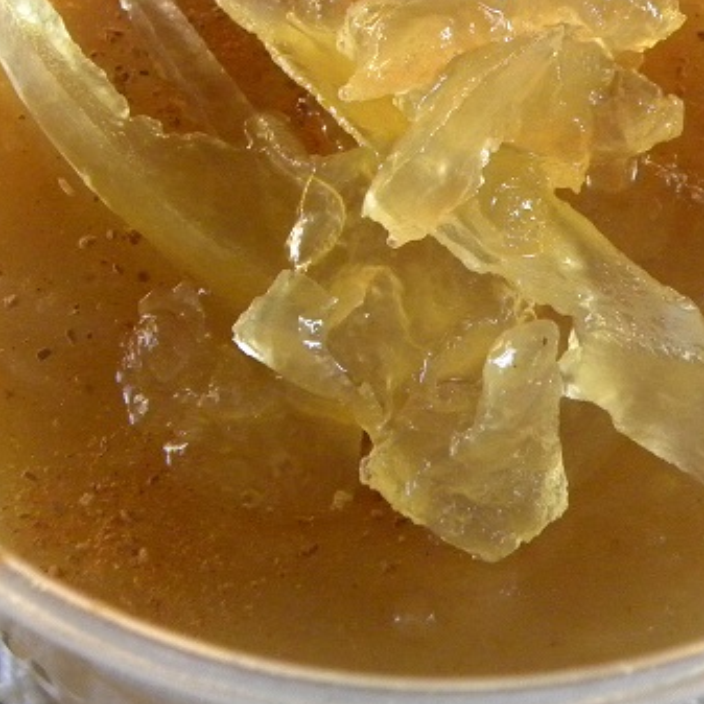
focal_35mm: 109
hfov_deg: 16.0
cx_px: 432
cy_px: 155
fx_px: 2508
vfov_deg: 15.9
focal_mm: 9.2
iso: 400
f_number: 3.5
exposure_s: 1/81.8
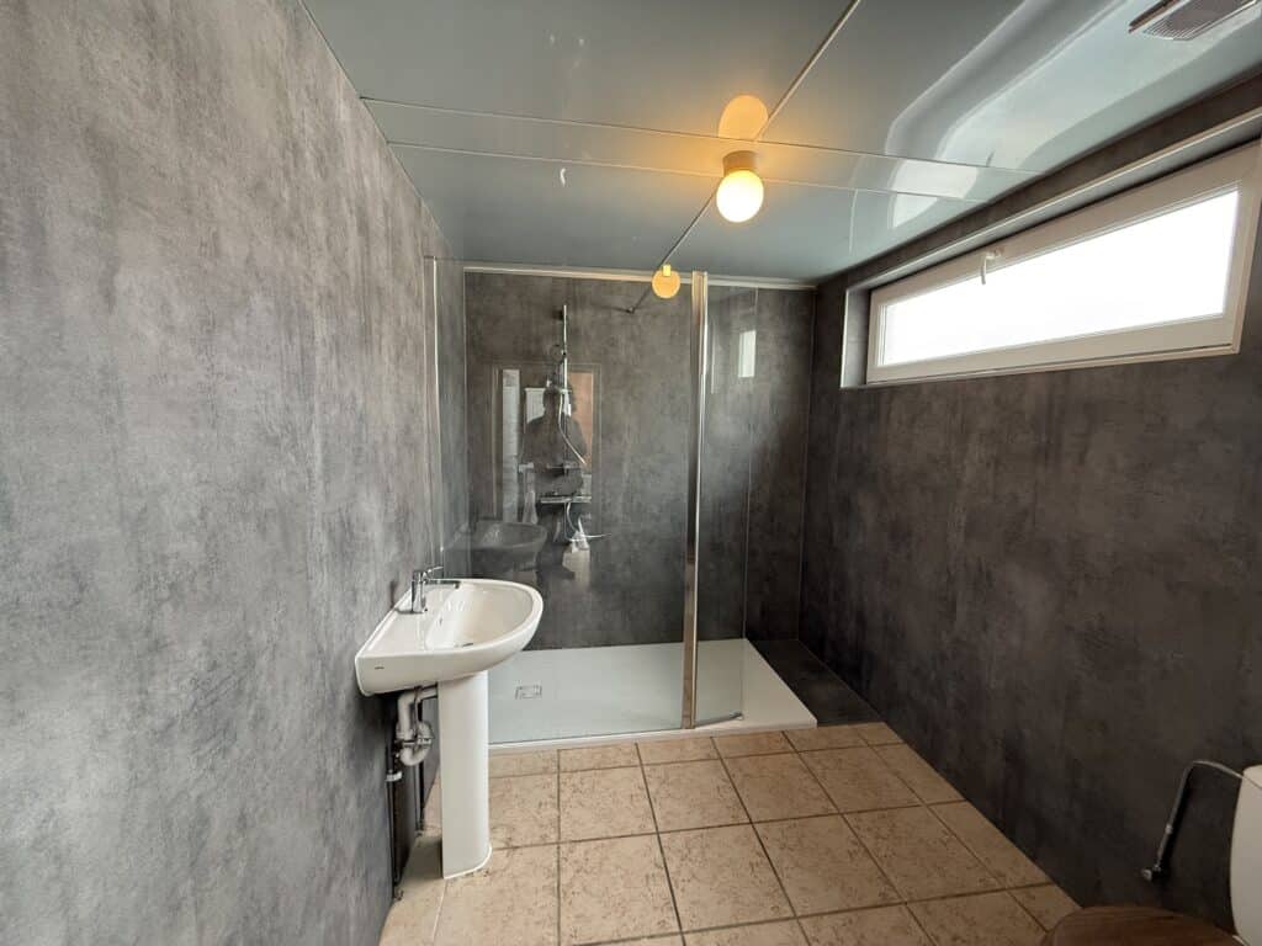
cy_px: 473
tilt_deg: -6.6
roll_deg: +0.1
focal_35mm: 14
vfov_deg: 85.7
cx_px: 631
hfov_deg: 102.1
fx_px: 510
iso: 320
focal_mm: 2.22
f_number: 2.2
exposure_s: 1/100
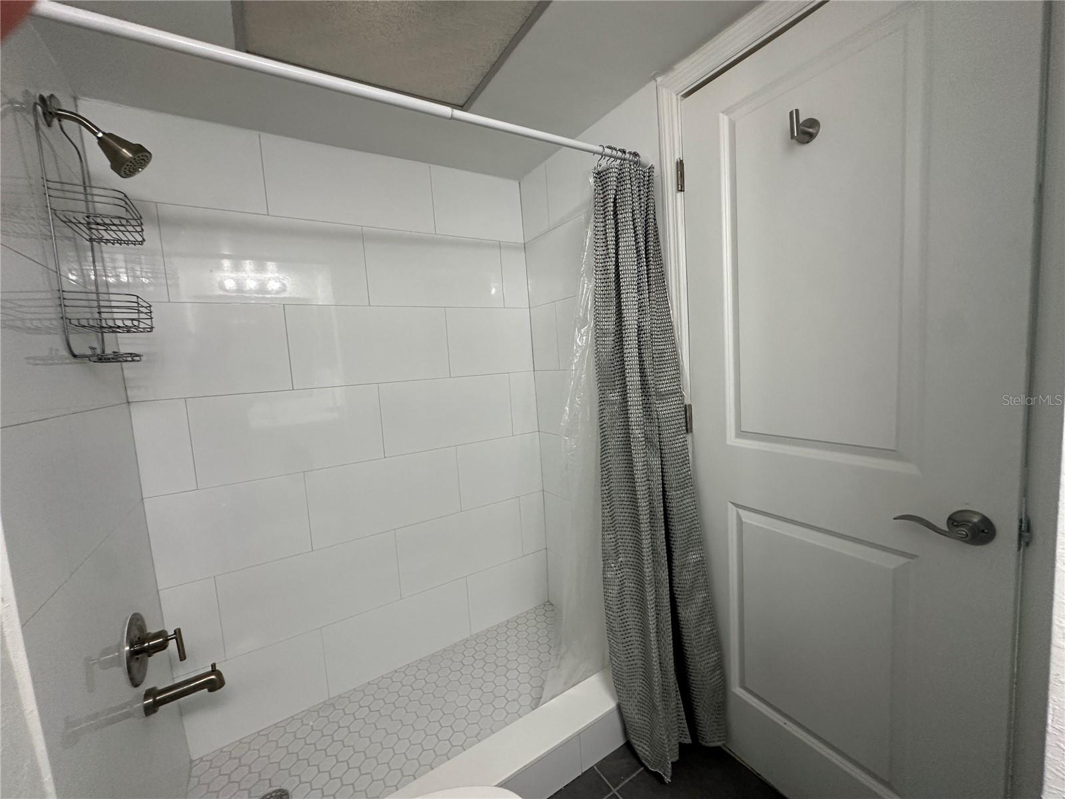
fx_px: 431
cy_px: 400
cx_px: 532
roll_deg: +4.2
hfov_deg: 102.1
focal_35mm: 14
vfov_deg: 85.7
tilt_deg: -4.6
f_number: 2.2
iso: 200
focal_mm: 2.22
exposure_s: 1/120
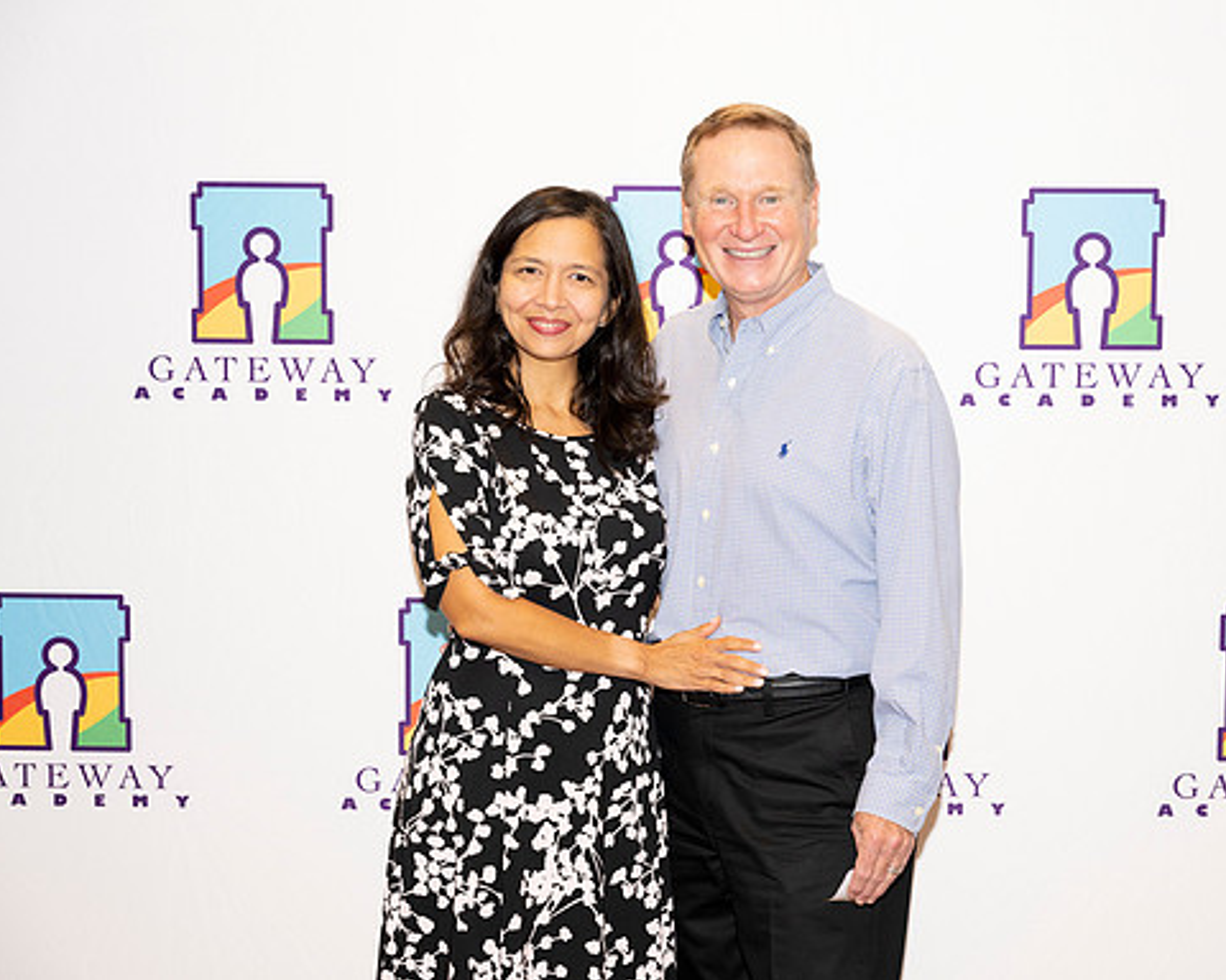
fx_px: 2467
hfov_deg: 27.9
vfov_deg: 22.5
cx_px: 725
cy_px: 489
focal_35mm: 68
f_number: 5.6
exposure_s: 1/160
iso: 800
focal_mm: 60
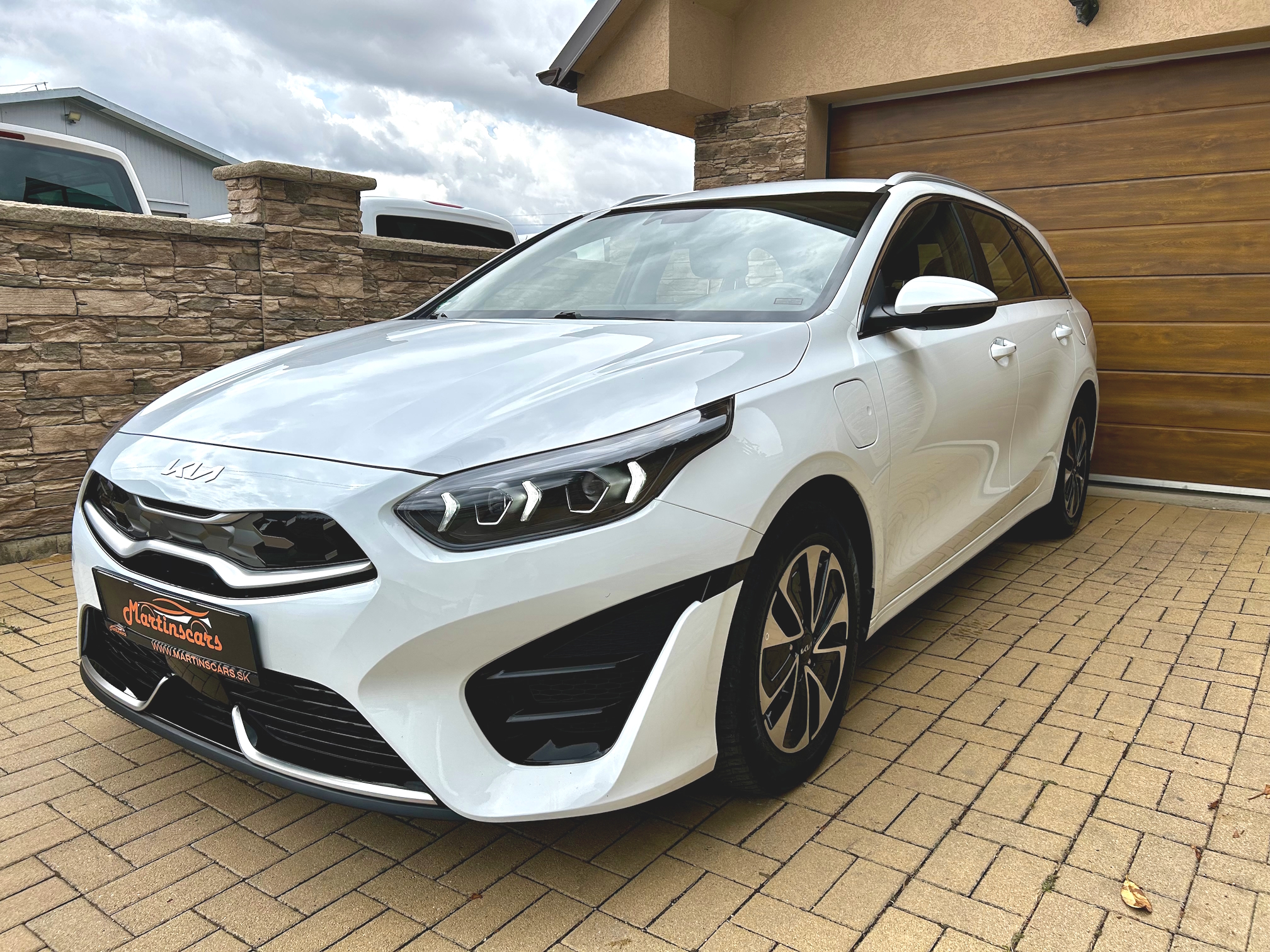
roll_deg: -0.1
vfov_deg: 53.1
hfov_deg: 67.3
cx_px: 635
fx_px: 954
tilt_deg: -8.4
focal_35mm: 26
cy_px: 476
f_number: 1.5
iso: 50
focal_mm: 5.7
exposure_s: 1/3968
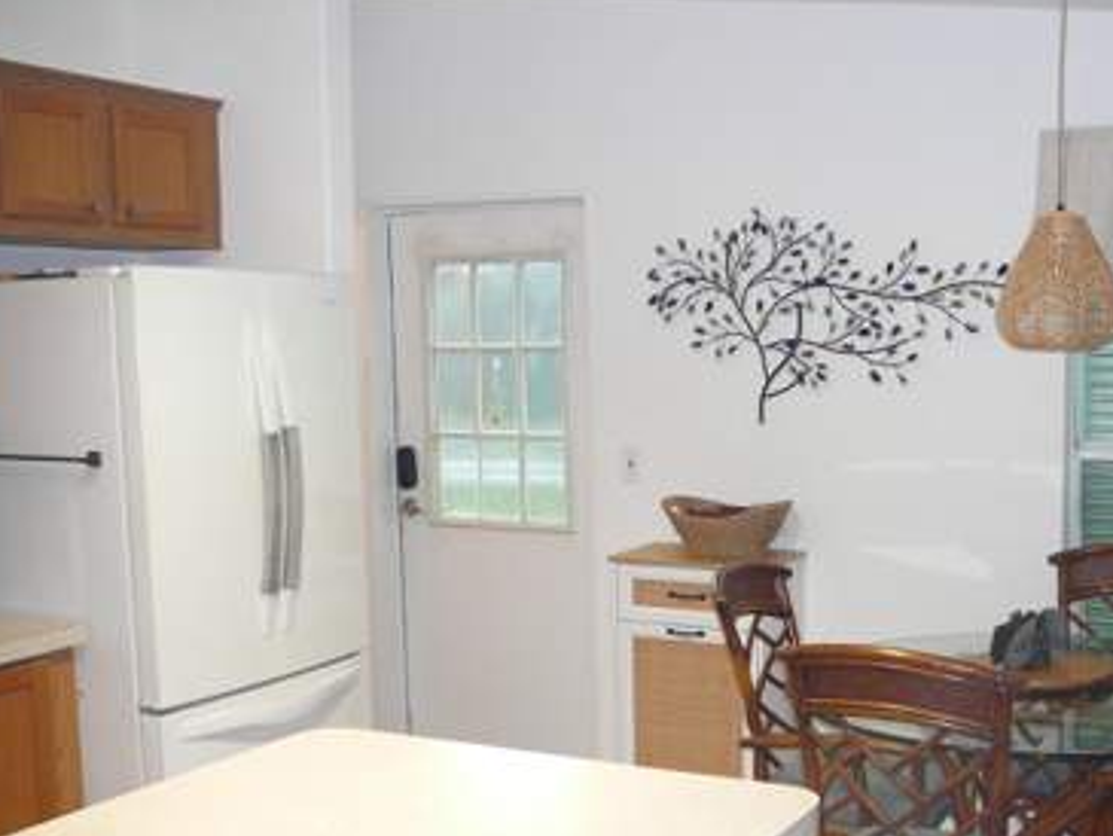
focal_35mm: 46
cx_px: 701
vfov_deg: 31.4
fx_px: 1480
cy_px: 516
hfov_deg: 40.9
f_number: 2.8
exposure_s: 1/30
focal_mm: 5.2
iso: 250
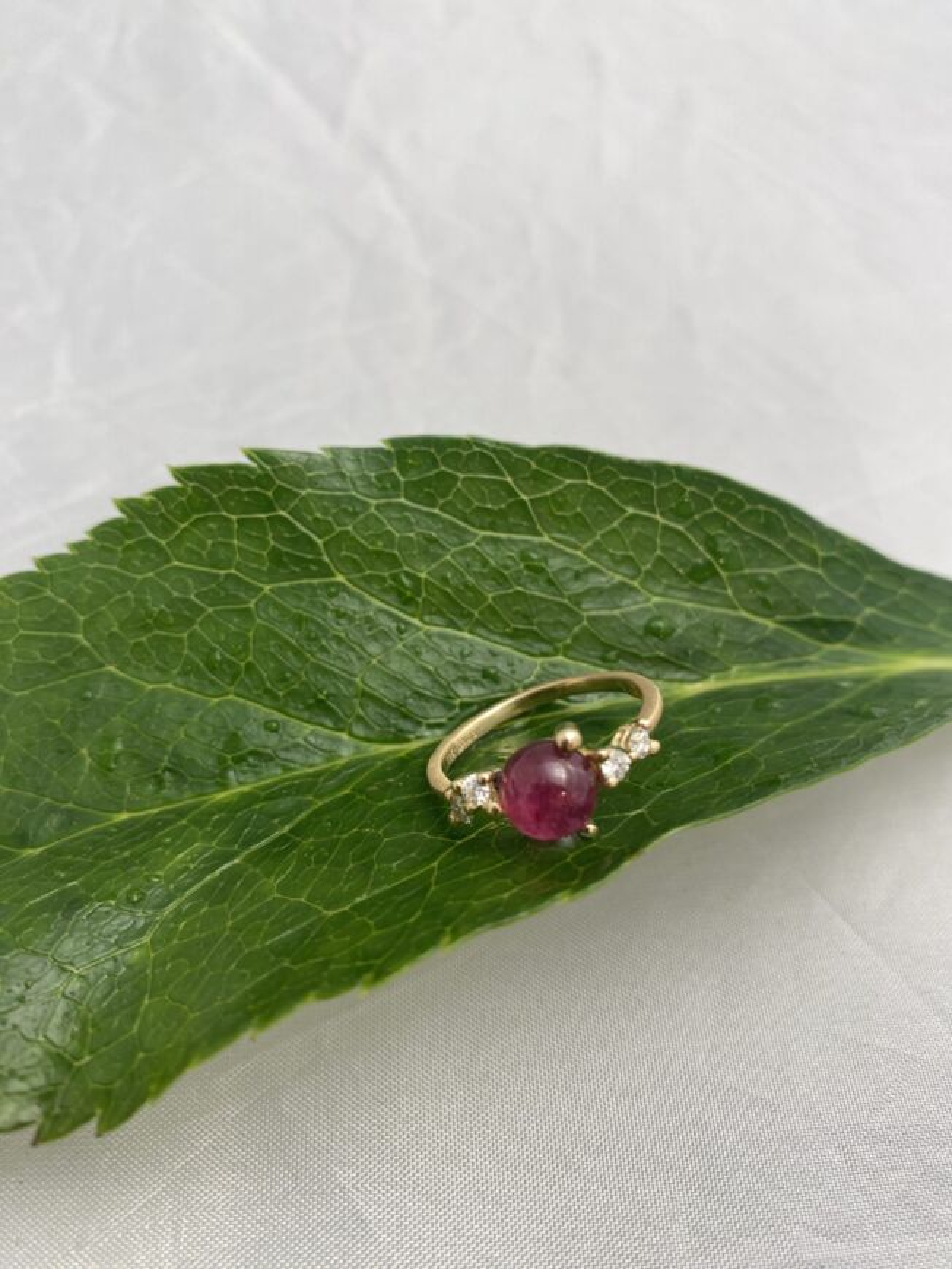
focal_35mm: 26
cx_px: 476
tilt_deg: -53.6
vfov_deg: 67.3
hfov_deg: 53.1
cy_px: 634
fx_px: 953
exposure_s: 1/100
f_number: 1.8
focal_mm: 4.25
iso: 64
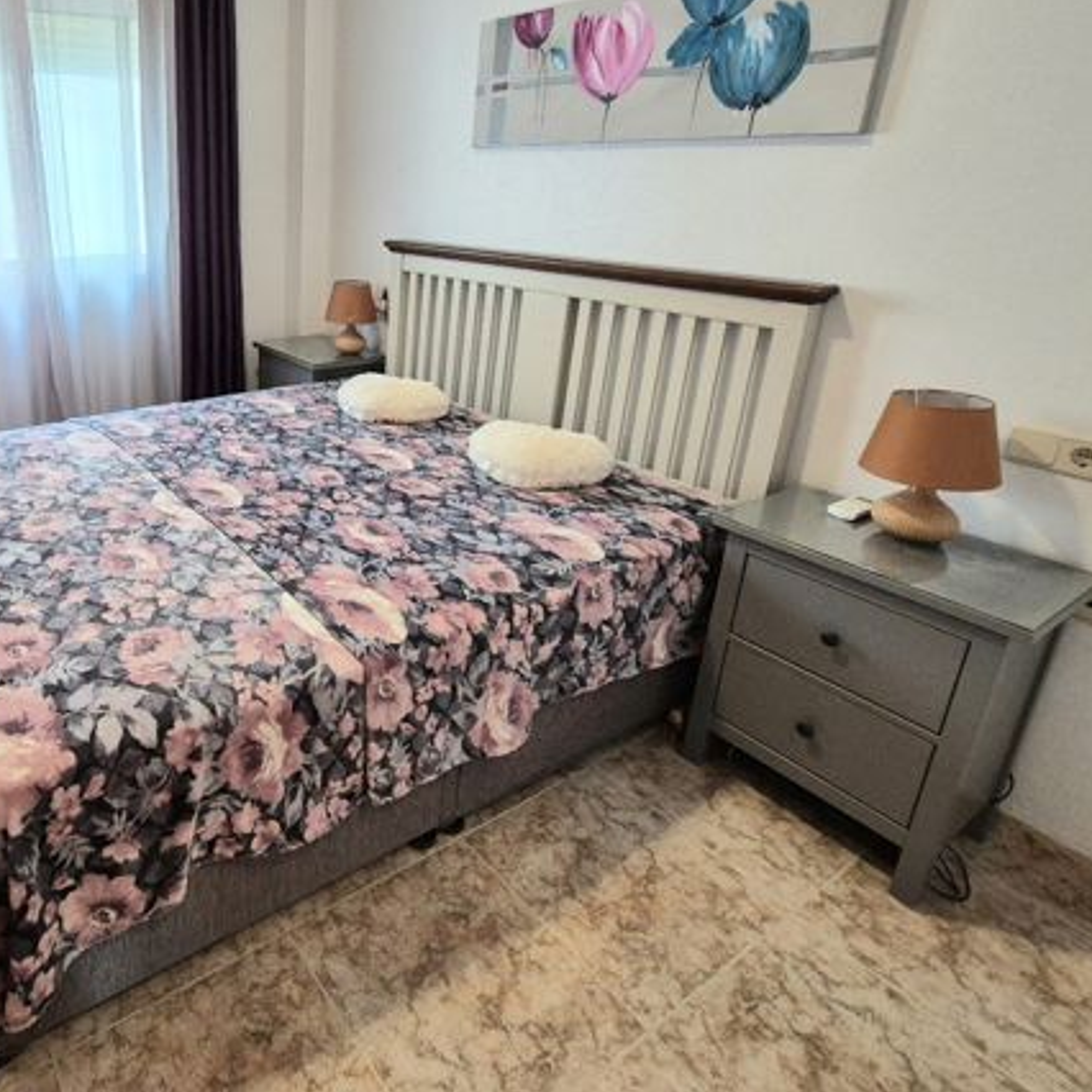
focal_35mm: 19
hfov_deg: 71.6
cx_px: 255
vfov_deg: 76.5
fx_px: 678
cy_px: 418
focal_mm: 2.2
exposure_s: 1/50
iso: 320
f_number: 2.2
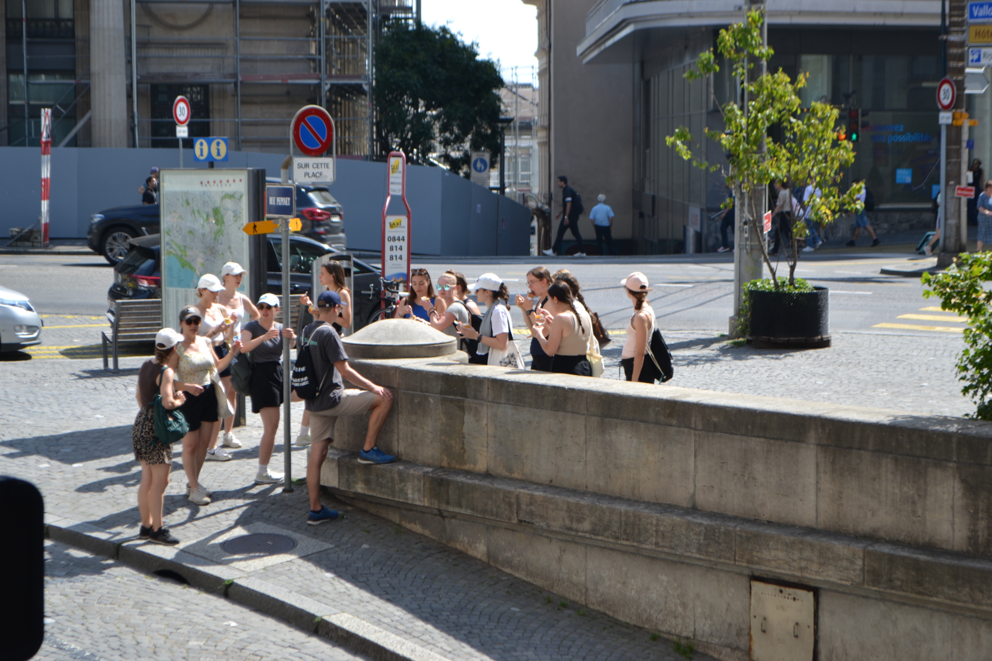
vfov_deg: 16.6
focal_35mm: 82
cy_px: 330
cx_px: 496
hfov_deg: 24.6
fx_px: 2273
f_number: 7.1
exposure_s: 1/200
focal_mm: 55
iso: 100
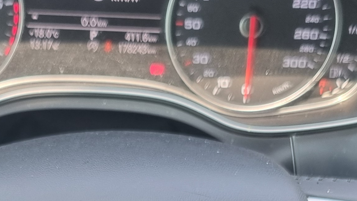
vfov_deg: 11.8
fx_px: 937
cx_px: 71
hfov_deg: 21.3
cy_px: 278
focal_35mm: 99
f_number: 1.8
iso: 100
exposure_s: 1/120
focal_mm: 5.4
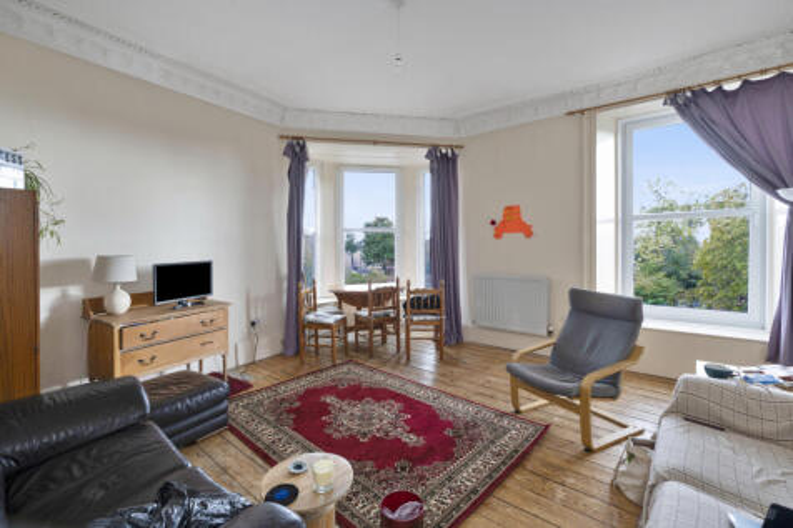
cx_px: 396
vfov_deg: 73.7
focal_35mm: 16
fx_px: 352
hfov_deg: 96.8
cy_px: 264
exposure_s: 1/8
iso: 200
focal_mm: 16
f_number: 5.6
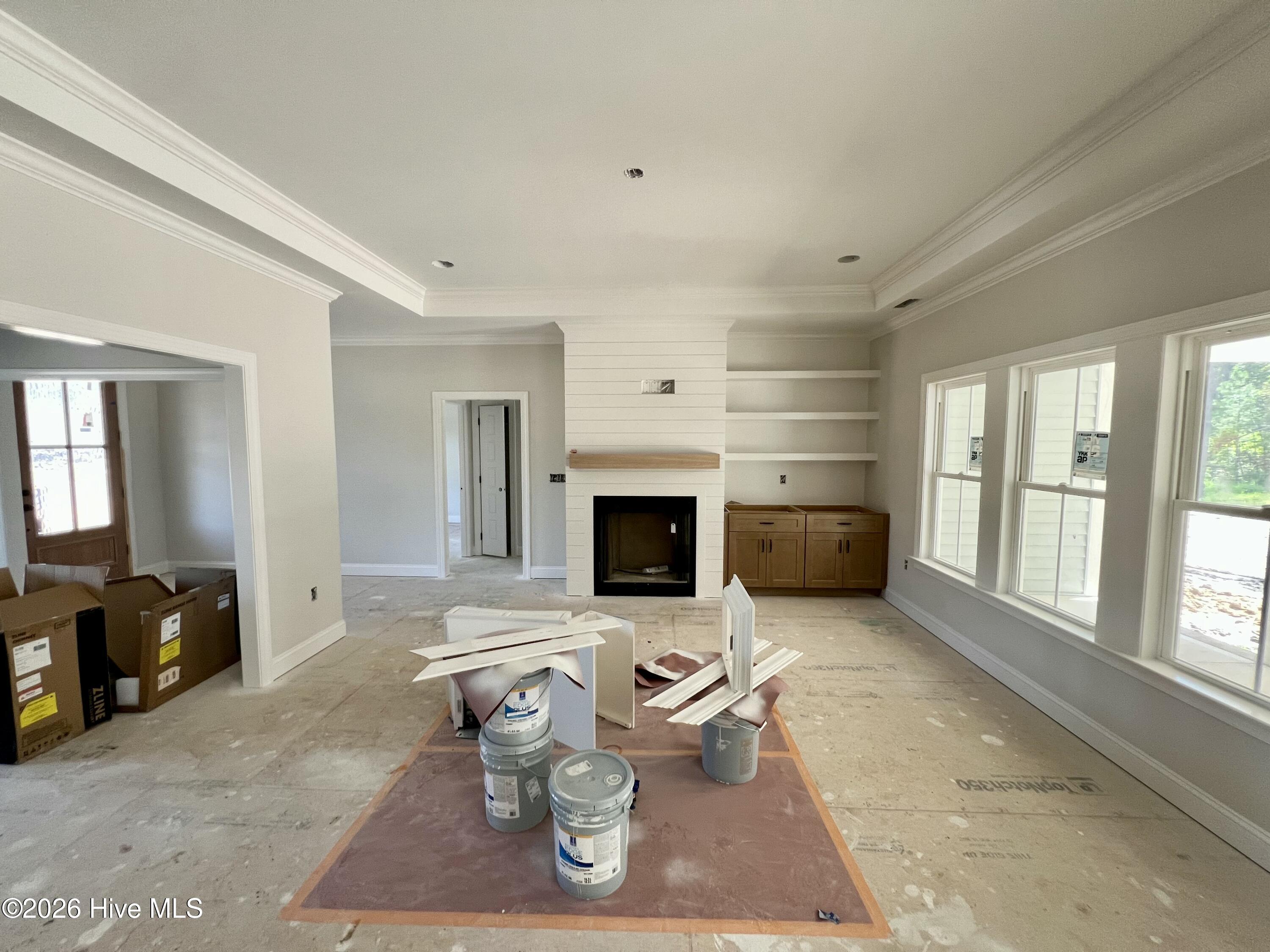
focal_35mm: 13
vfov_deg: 89.9
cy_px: 476
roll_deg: +0.5
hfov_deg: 106.2
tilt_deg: -4.9
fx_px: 477
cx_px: 635
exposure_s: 1/99
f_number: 1.8
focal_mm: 1.57
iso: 125
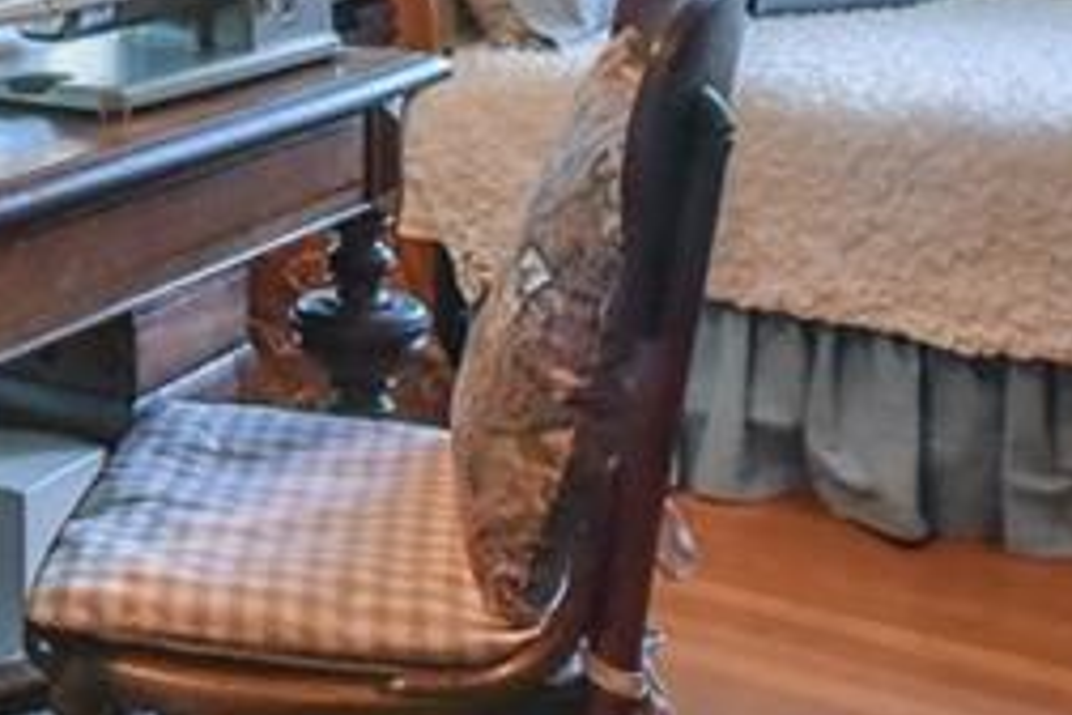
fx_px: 1935
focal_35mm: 65
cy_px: -275
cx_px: 30
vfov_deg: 19.0
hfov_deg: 29.2
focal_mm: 16
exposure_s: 1/100
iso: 4000
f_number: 10
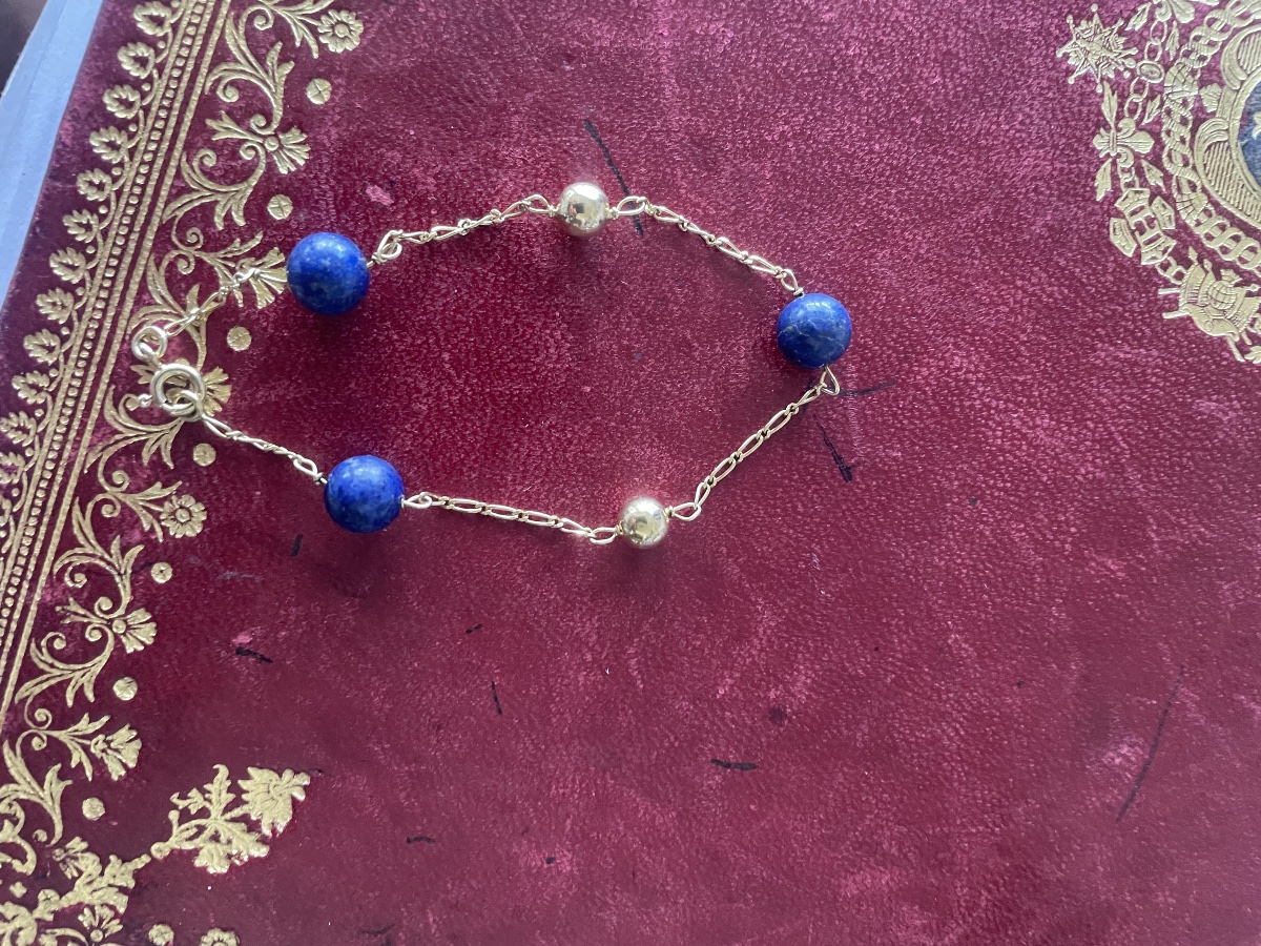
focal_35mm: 26
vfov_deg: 53.1
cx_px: 630
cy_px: 473
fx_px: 947
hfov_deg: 67.3
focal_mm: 4.2
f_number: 1.6
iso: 500
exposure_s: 1/56
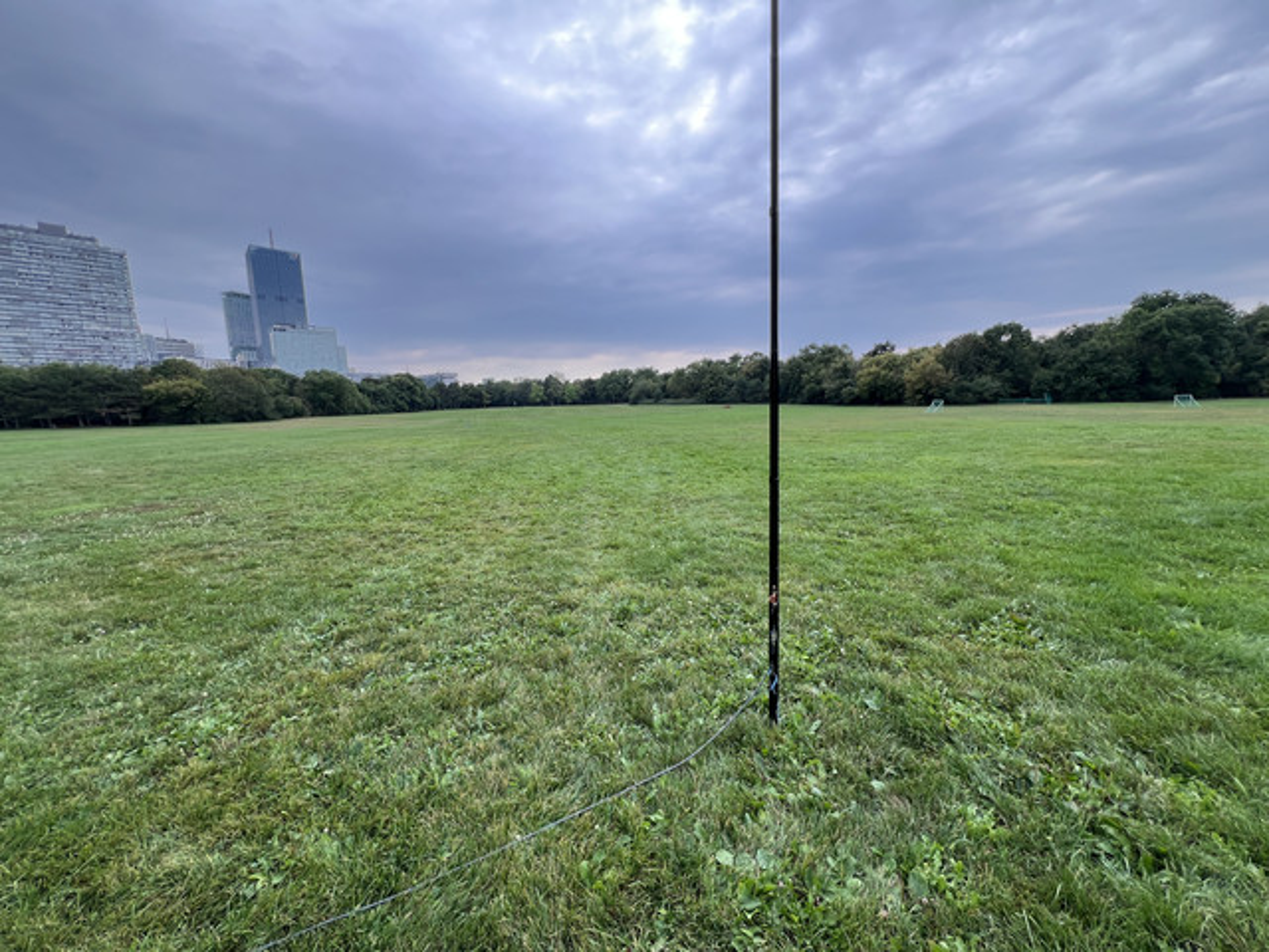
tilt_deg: -9.8
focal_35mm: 13
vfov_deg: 89.9
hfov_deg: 106.2
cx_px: 634
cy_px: 476
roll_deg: +1.9
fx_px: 477
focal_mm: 1.57
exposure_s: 1/309
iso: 32
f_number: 1.8
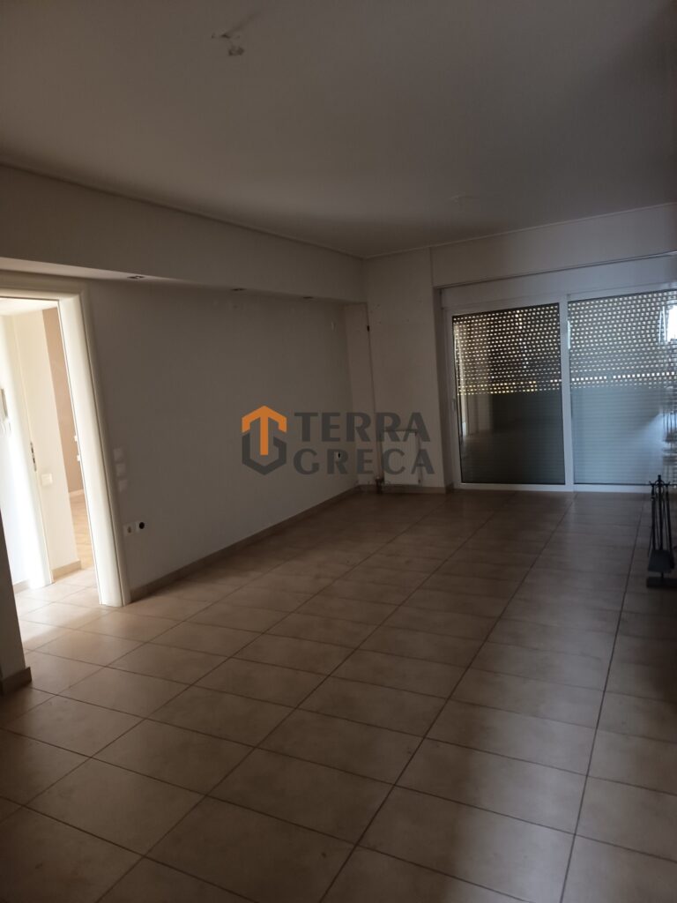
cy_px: 452
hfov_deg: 56.8
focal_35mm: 24
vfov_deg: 71.6
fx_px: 626
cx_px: 338
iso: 2109
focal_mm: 5.27
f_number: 1.7
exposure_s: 1/16.7
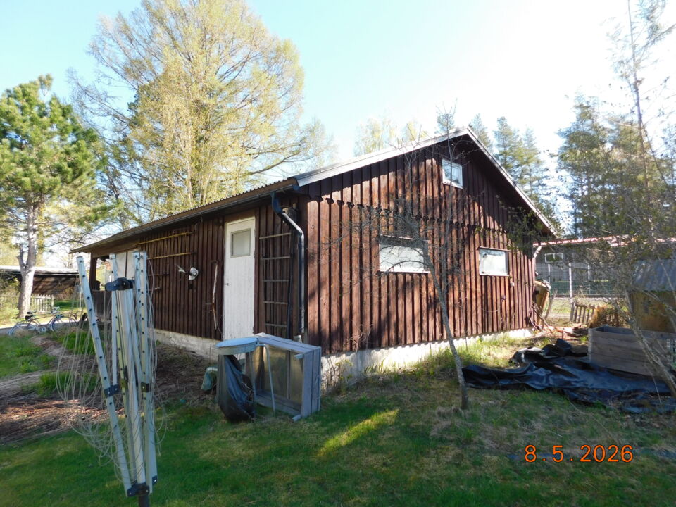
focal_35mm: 23
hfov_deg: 73.9
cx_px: 338
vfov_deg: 58.9
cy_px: 254
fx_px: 449
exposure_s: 1/320
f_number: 3
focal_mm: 4
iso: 125
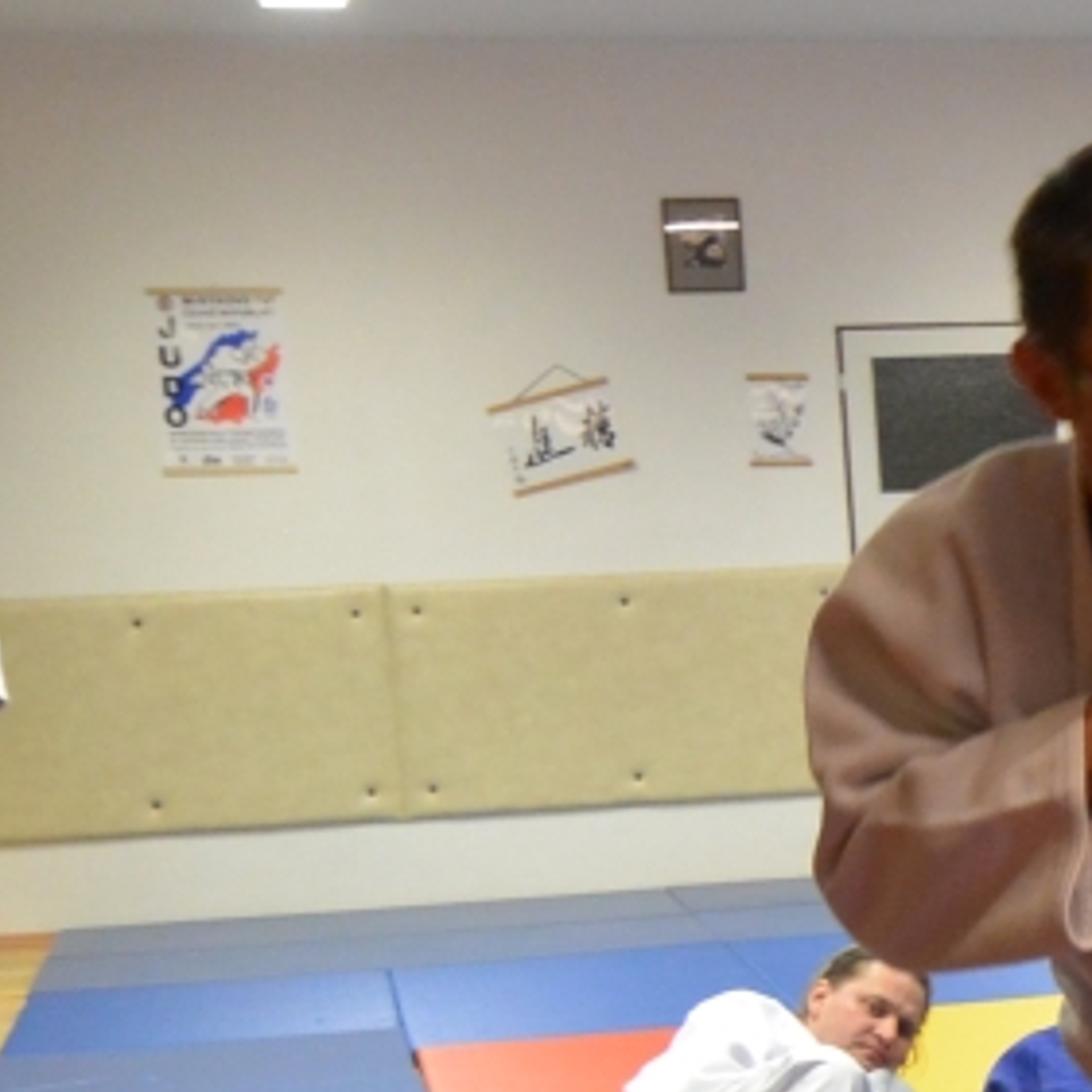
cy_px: 1080
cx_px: 1811
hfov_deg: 14.6
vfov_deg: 15.8
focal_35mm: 108
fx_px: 3855
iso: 800
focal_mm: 12.8
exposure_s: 1/30
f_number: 4.5
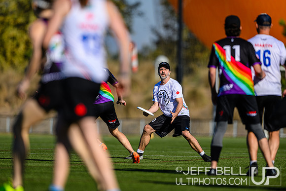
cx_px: 143
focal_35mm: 400
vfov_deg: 3.4
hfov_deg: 5.2
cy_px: 96
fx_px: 3178
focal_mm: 400
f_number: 3.2
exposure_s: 1/2500
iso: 100
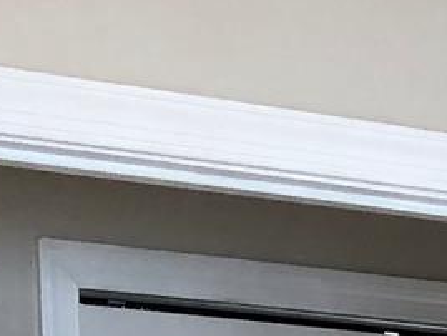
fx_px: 2752
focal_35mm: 213
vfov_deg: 6.3
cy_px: 1073
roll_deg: -1.1
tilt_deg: -9.5
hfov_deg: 8.8
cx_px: 906
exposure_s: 1/40
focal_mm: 3.99
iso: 25
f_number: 1.8
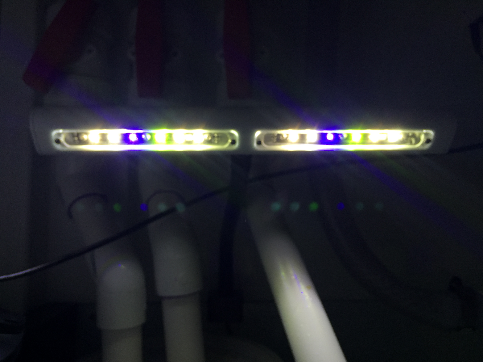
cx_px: 242
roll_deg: +0.2
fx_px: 405
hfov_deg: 61.7
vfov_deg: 48.2
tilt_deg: +3.8
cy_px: 181
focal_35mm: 29
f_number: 2.2
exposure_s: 1/321
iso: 32
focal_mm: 4.15
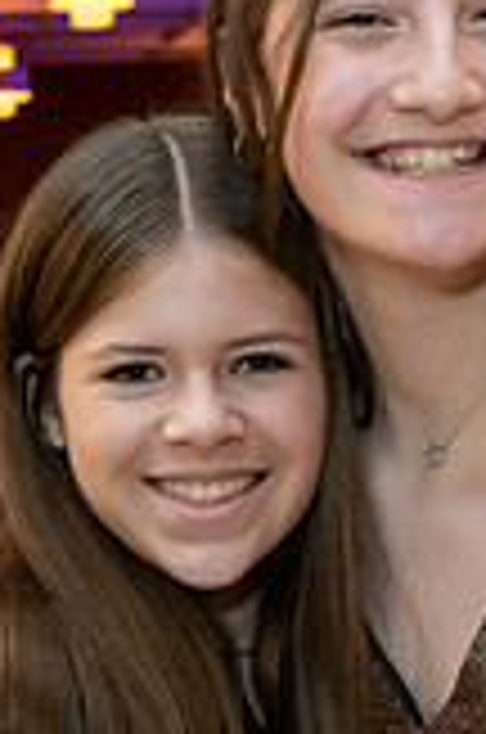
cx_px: 354
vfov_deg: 14.2
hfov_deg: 9.5
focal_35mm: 144
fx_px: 2928
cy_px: 579
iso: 3200
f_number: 5.6
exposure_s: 1/60
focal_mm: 29
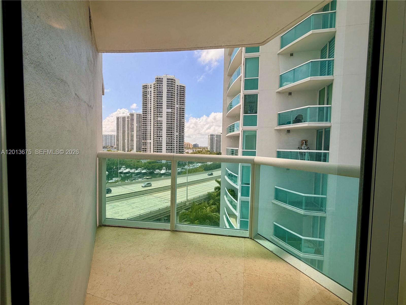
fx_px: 164
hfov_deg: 102.1
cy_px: 152
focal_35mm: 14
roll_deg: -0.4
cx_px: 203
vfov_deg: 85.7
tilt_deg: -2.3
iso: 32
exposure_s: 1/770
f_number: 2.2
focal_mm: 2.22
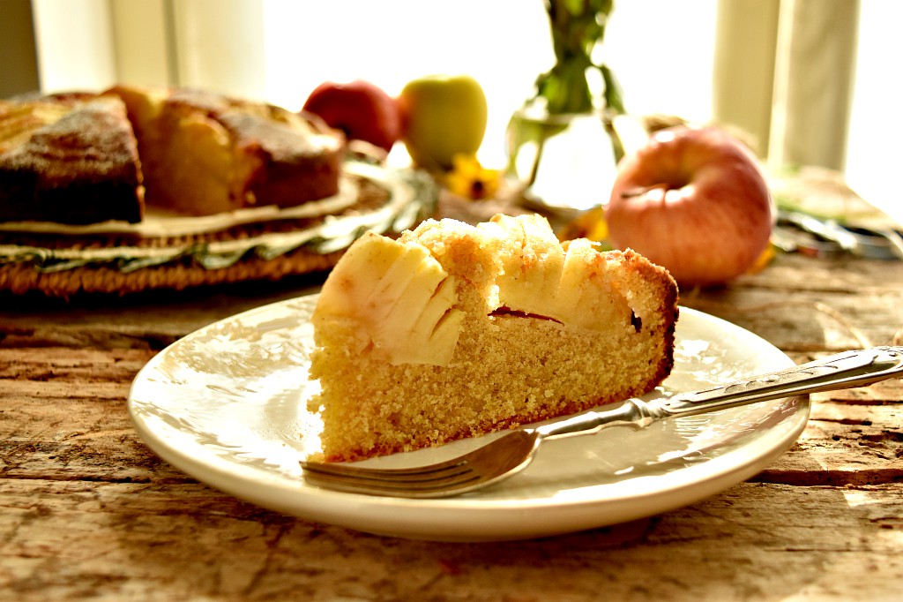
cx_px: 452
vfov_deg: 31.9
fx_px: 1053
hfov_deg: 46.4
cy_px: 301
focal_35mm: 42
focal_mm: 28
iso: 500
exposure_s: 1/500
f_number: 5
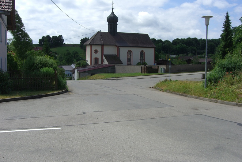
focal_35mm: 40
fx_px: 269
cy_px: 78
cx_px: 122
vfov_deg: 33.4
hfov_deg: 48.5
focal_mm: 7.9
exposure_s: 1/1000
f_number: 4
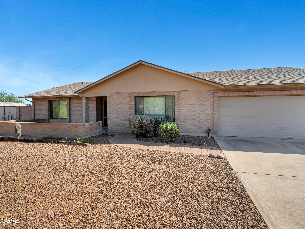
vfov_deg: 71.6
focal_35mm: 18
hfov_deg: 87.7
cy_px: 112
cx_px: 148
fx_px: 159
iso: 320
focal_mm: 16
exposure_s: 1/640
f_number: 8
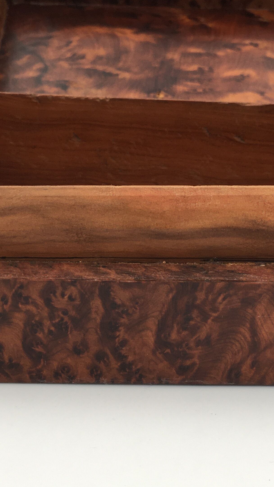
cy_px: 231
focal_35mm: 59
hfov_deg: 20.3
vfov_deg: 35.4
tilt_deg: -23.1
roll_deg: -0.5
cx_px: 198
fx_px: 762
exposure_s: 1/100
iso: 40
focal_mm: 4.15
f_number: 2.2
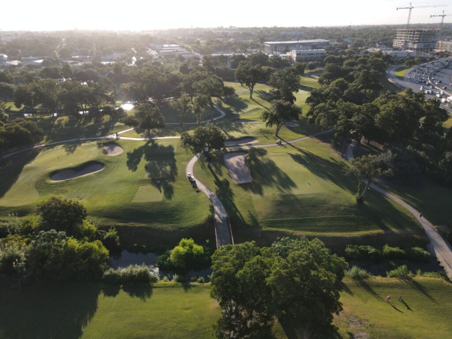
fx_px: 313
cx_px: 226
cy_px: 170
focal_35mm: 24
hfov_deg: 71.6
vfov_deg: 56.8
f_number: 2.8
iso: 100
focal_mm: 4.5
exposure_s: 1/400
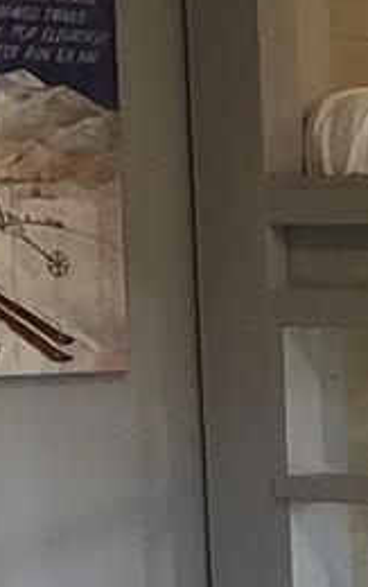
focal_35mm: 189
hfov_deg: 5.8
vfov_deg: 11.0
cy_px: 533
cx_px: 1540
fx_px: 3026
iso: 50
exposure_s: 1/60
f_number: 1.8
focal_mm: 3
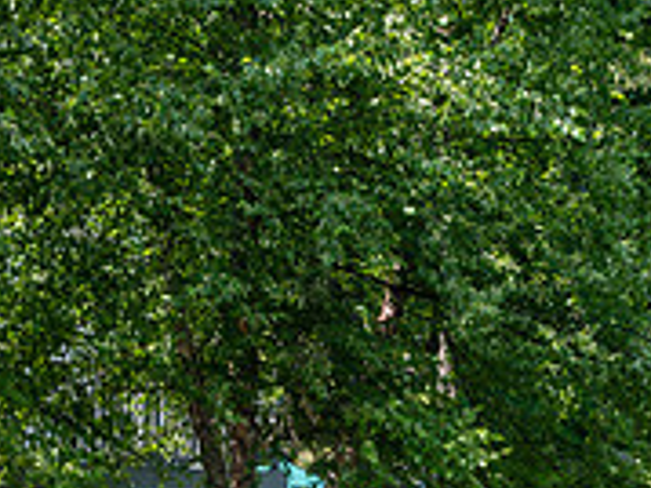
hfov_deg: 18.1
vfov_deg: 13.1
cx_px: 309
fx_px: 2049
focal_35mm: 109
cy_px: 656
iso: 100
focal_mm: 35
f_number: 4.5
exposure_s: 1/250
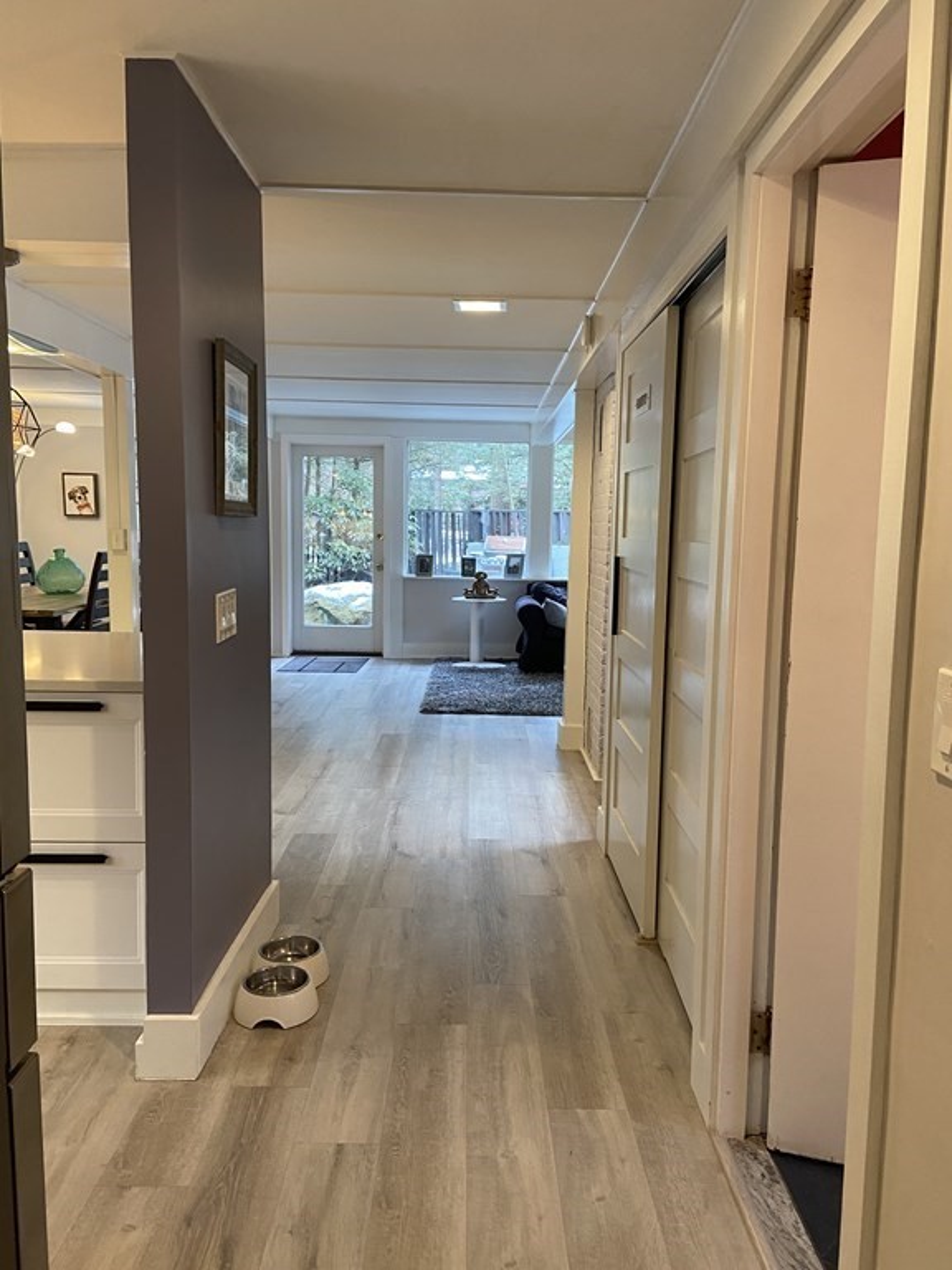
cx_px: 476
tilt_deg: -6.0
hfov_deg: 53.1
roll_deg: -1.6
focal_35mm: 26
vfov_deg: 67.3
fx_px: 953
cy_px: 635
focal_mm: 4.25
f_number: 1.8
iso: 200
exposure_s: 1/60
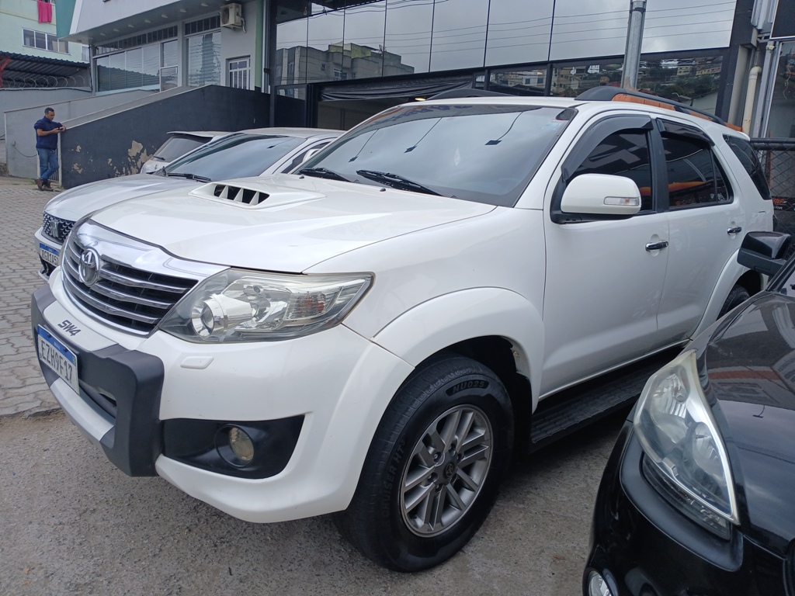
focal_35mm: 26
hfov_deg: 67.3
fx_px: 597
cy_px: 298
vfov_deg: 53.1
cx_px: 398
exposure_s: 1/300
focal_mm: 3.98
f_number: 1.8
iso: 20
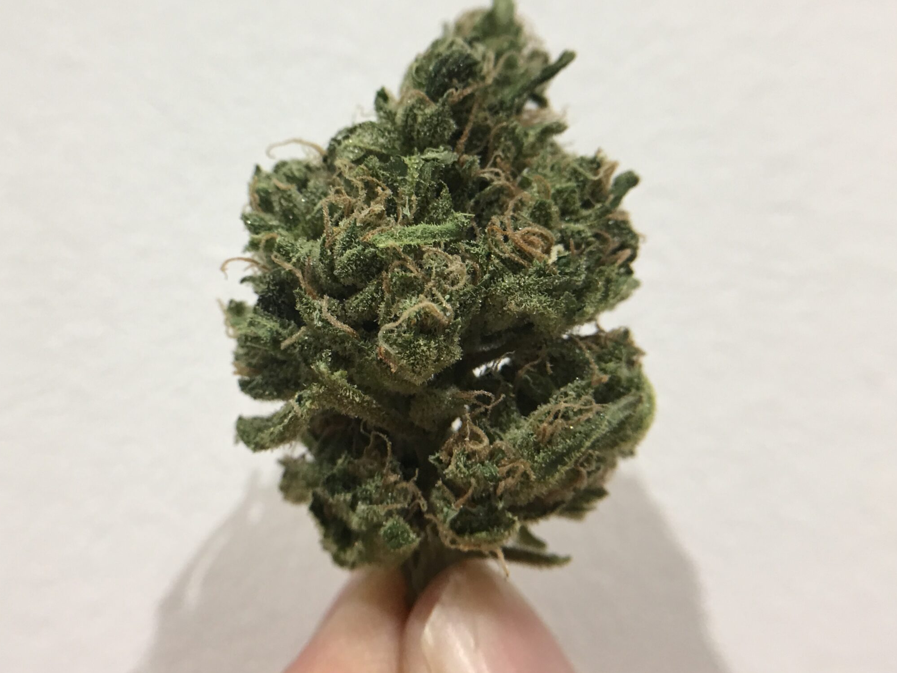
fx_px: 959
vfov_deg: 38.6
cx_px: 402
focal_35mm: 37
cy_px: 278
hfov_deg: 50.0
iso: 40
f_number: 2.2
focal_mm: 4.15
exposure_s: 1/17
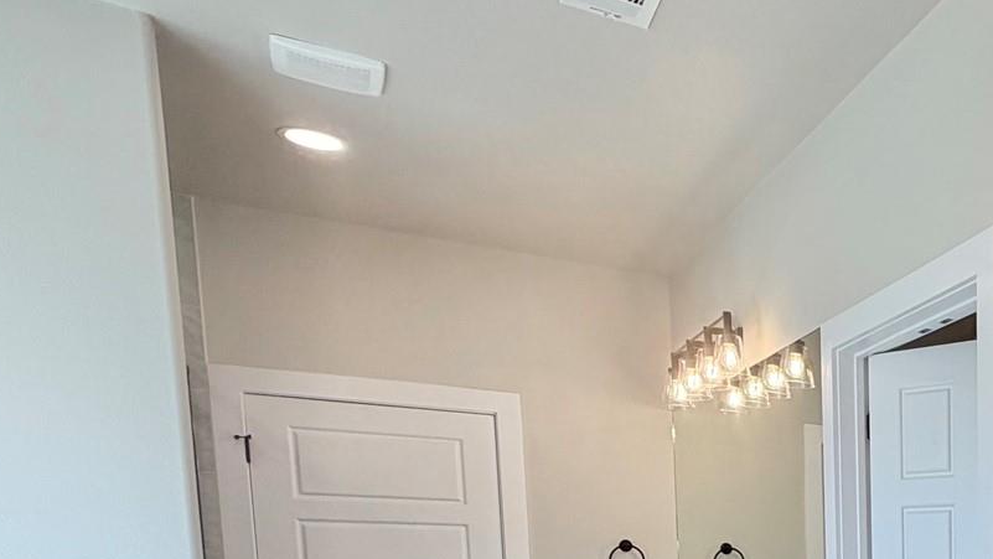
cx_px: 1132
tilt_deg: -5.6
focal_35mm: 39
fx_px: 1027
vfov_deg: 26.6
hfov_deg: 40.1
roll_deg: -0.2
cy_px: 693
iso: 50
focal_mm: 2.22
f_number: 2.2
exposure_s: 1/224
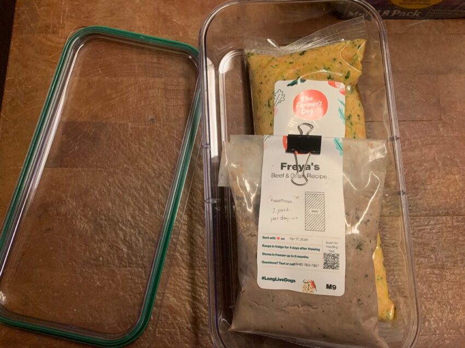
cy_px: 174
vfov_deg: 53.0
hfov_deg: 67.3
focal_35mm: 26
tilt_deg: -78.7
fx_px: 349
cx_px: 232
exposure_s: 1/59
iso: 400
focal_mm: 4.25
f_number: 1.8
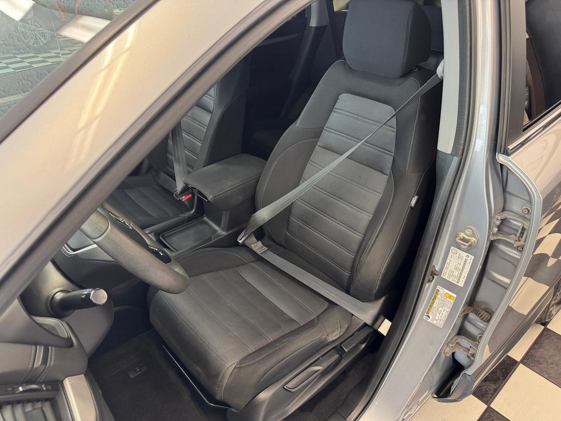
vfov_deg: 56.8
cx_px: 280
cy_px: 210
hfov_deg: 71.6
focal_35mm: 24
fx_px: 389
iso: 400
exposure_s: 1/60
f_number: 1.78
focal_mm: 6.76
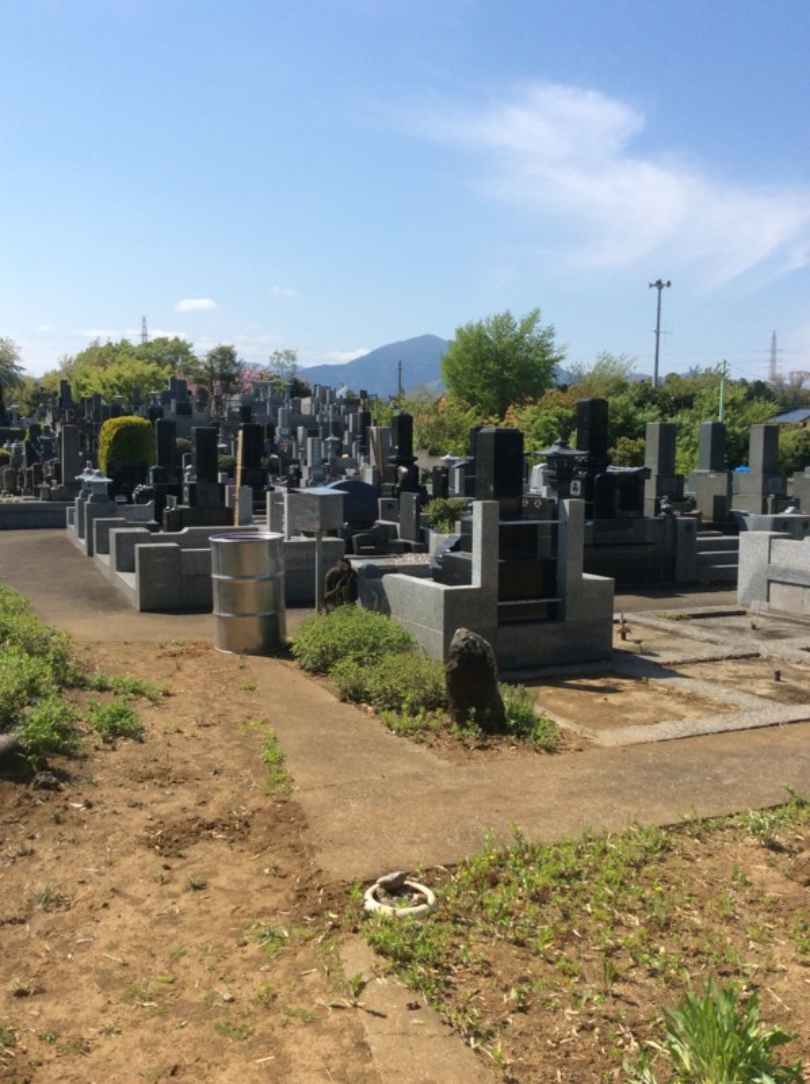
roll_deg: +0.7
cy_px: 542
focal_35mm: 32
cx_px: 405
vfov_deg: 56.9
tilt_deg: -5.2
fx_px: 1001
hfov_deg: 44.1
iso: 32
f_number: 2.4
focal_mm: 3.3
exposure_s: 1/1466
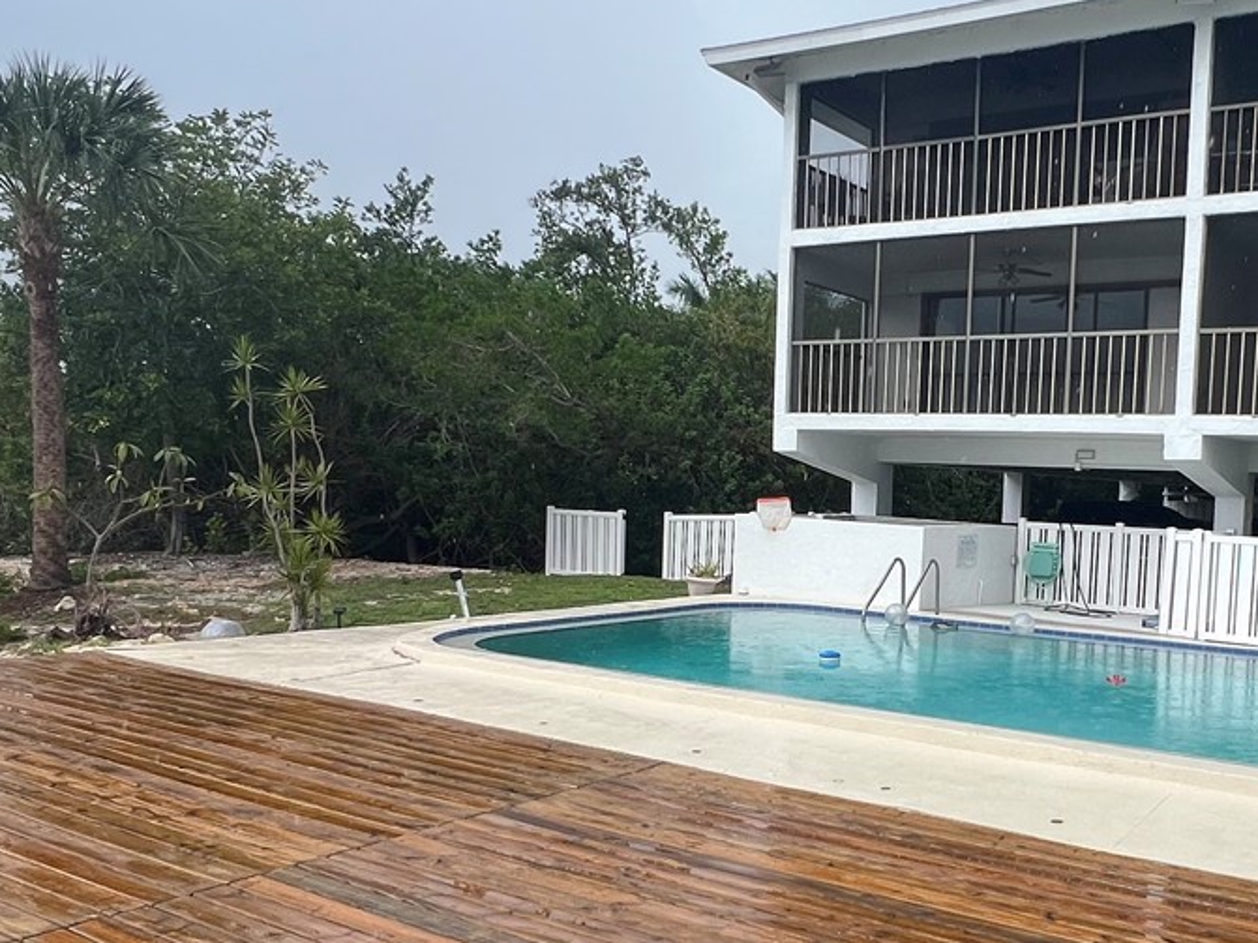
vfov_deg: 45.2
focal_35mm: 31
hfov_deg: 56.0
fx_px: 1126
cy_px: 570
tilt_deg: -5.3
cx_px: 919
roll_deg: -1.7
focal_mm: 1.57
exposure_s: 1/995
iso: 32
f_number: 1.8
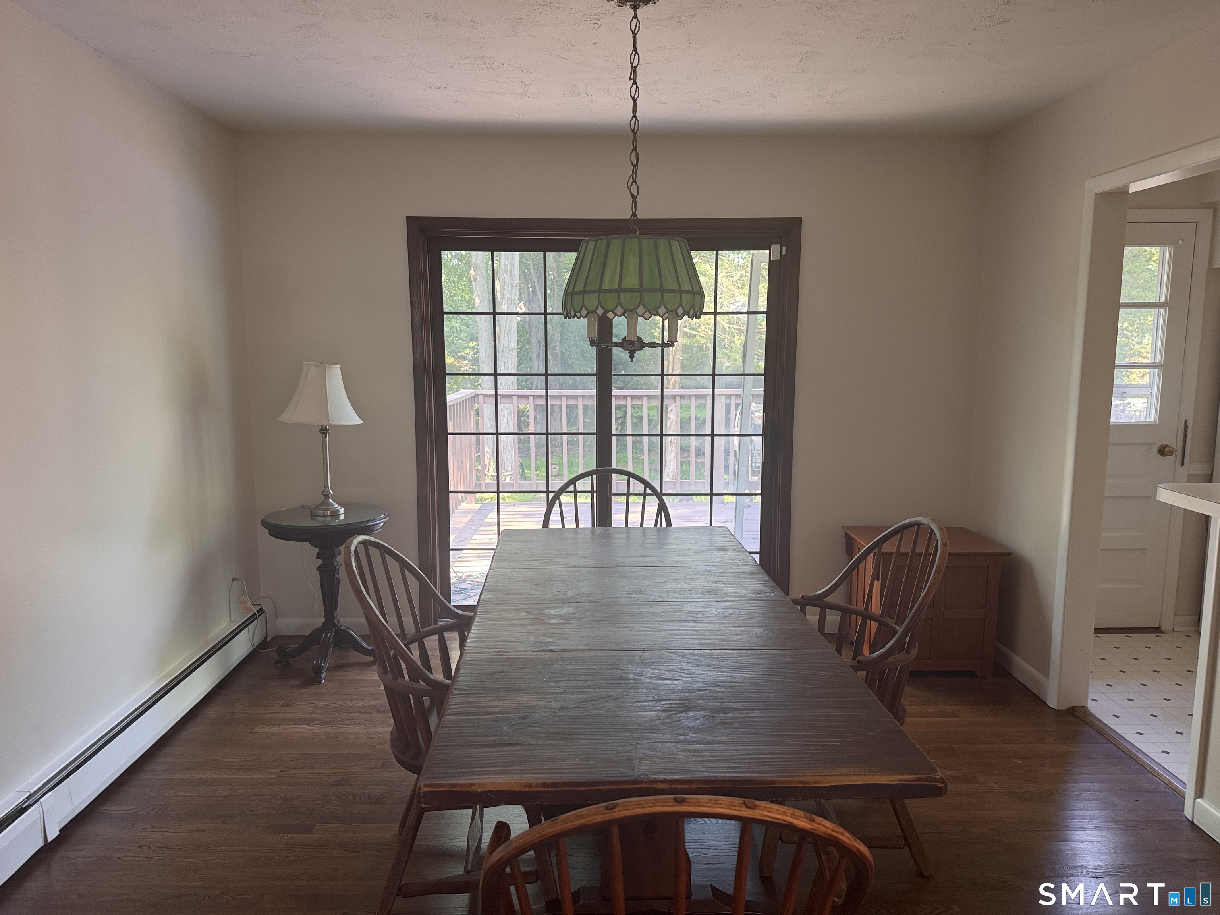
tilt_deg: -8.3
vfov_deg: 56.8
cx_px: 610
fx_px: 846
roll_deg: +0.2
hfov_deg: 71.6
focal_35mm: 24
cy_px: 458
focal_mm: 6.76
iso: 200
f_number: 1.78
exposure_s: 1/60
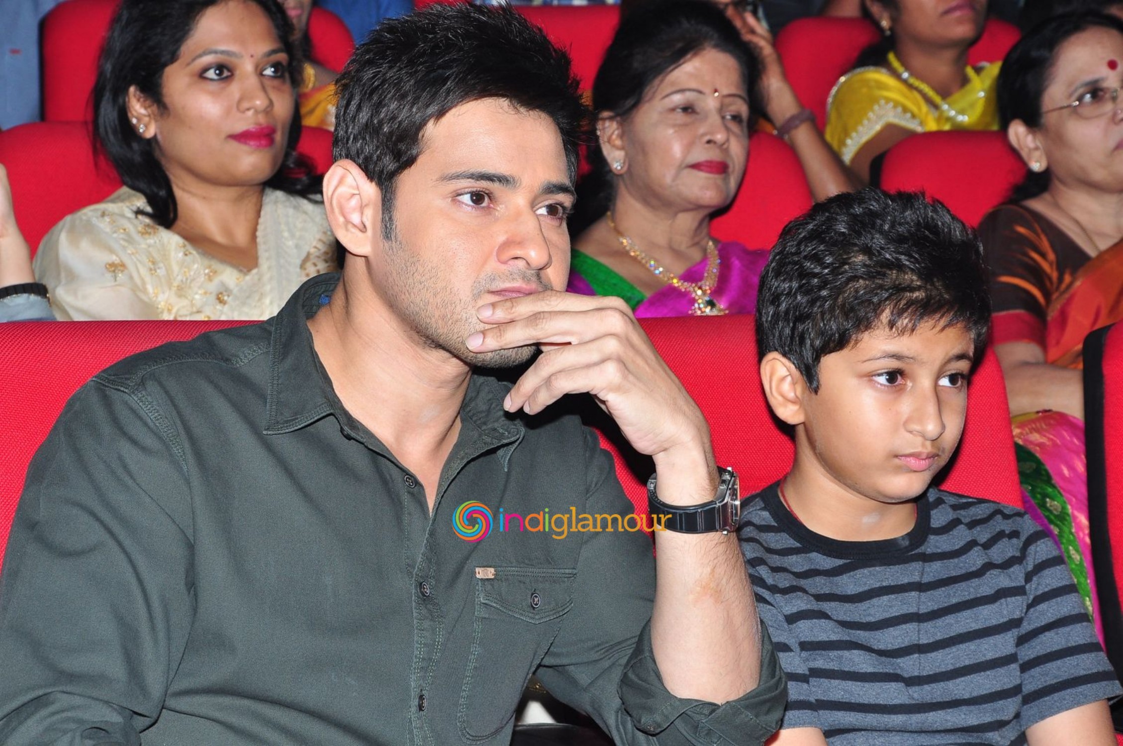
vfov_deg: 11.4
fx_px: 3739
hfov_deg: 17.1
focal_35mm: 120
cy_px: 373
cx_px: 562
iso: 400
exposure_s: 1/125
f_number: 10
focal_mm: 80
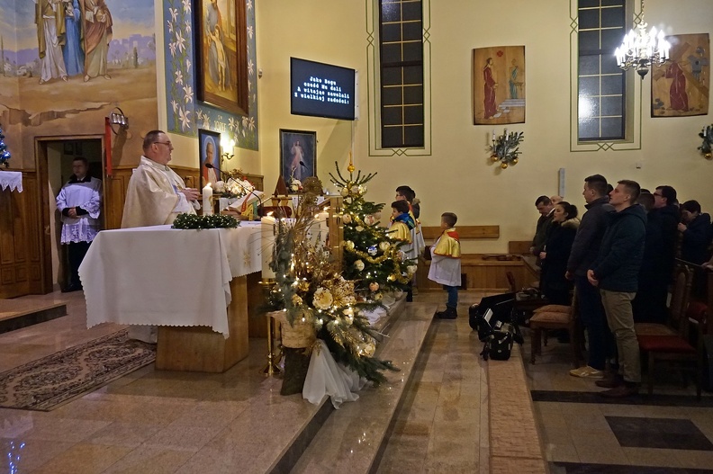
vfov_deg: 41.7
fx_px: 623
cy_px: 237
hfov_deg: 59.5
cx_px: 356
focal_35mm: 32
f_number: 4
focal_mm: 21
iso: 6400
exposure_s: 1/200
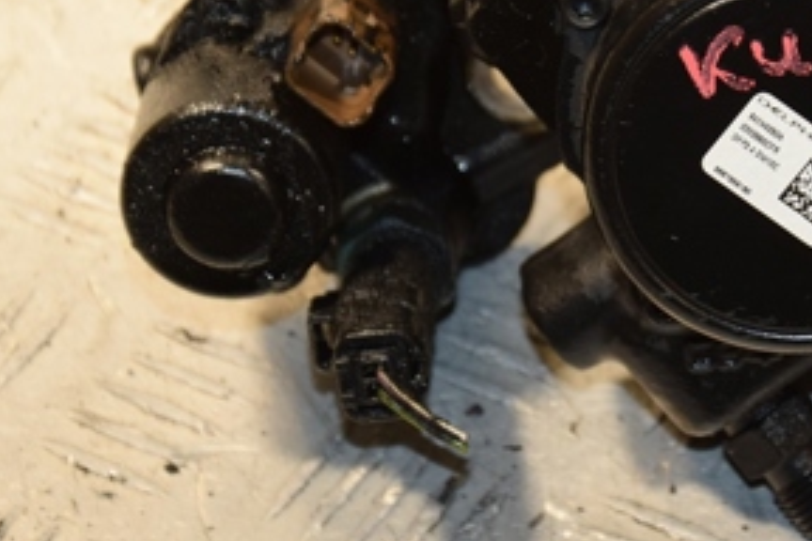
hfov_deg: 8.8
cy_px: 62
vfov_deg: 5.9
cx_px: 671
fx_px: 5255
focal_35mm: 233
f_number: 5.3
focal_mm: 70
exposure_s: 1/160
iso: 800
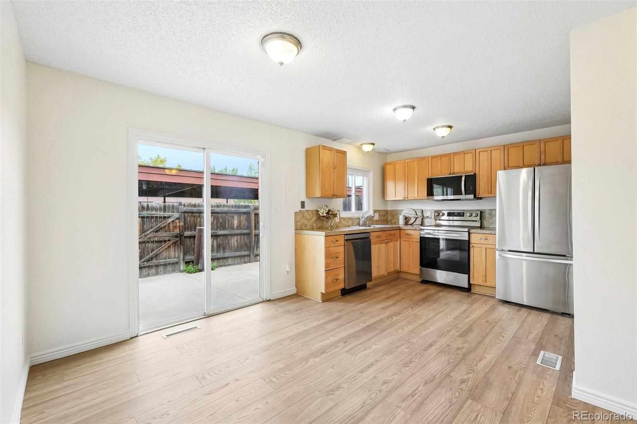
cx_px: 318
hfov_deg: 100.4
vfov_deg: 77.3
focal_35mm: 15
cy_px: 212
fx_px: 265
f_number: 8
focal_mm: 10
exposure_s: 1/20
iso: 800
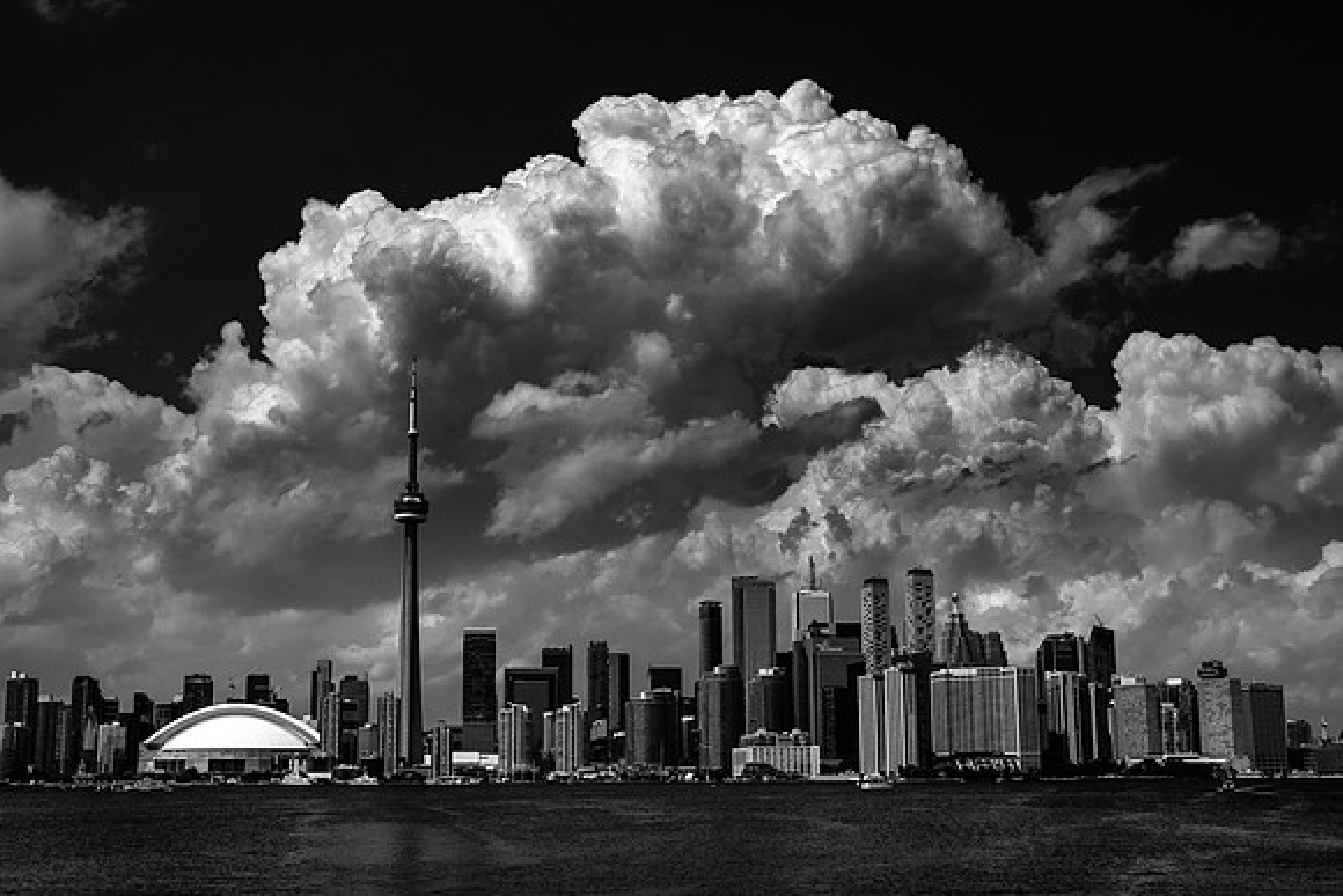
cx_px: 672
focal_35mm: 44
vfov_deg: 30.5
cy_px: 448
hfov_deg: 44.5
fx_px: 1642
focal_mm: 29.2
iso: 200
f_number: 8
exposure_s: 1/550
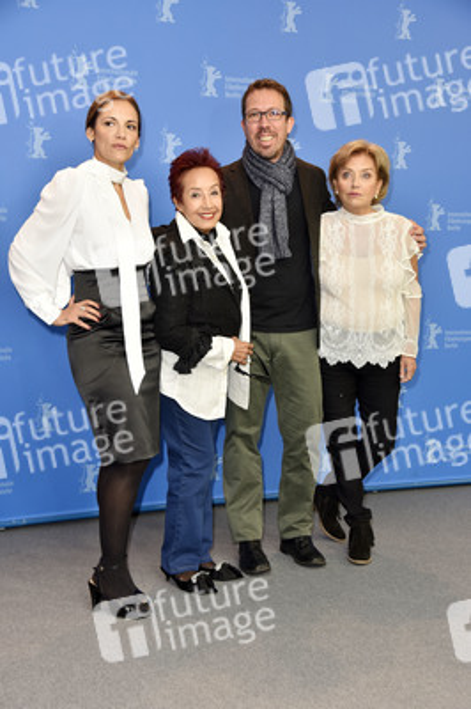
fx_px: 1022
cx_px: 236
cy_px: 354
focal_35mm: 52
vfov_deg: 38.2
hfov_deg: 25.9
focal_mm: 52
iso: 640
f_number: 5.6
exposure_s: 1/125
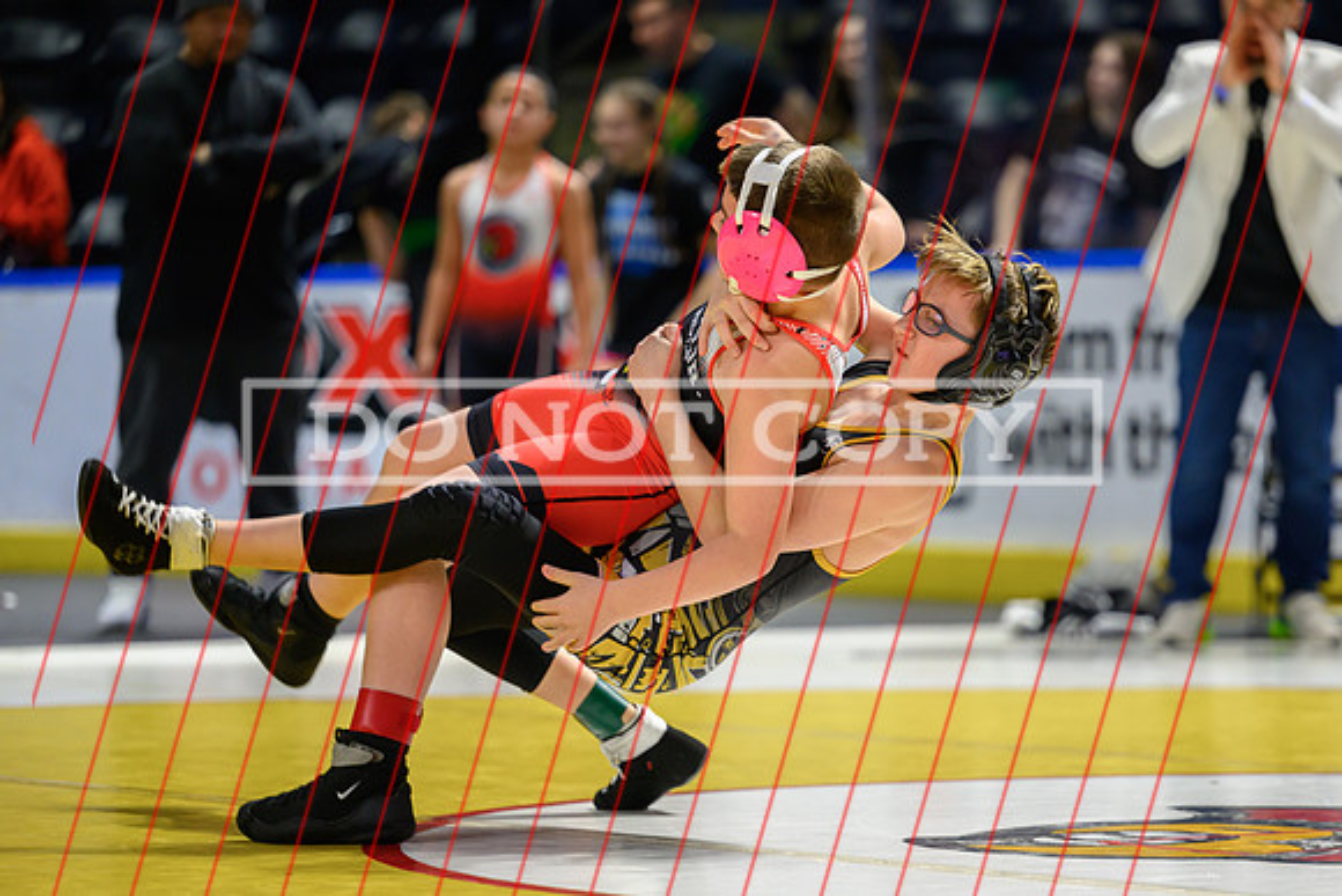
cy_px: 502
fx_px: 6535
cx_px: 764
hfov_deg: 11.7
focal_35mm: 175
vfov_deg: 7.8
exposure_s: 1/800
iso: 2200
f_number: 2.8
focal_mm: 150
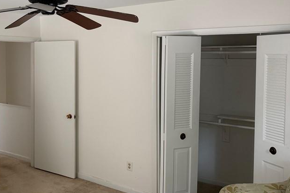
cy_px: 65
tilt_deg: -2.3
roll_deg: +0.0
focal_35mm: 41
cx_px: 53
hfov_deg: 44.8
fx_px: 330
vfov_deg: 32.4
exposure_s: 1/60
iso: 250
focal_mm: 6.76
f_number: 1.78
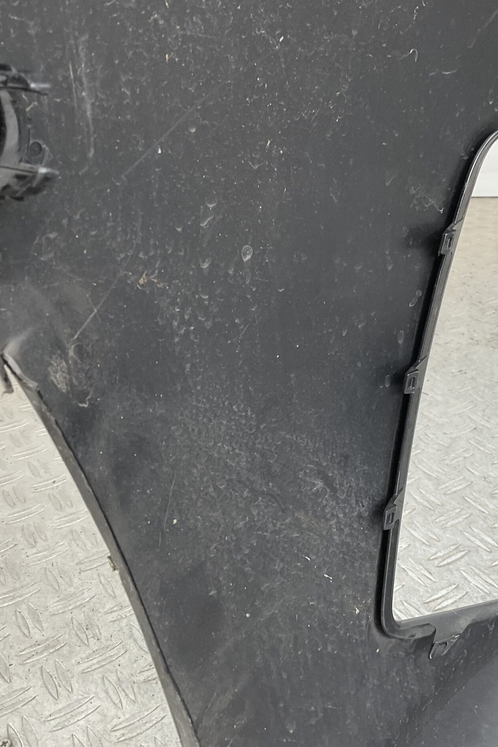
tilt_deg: -28.6
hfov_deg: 32.6
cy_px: 376
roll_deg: +2.3
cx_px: 275
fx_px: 850
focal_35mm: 41
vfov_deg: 47.4
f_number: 1.8
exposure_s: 1/100
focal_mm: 3
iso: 32
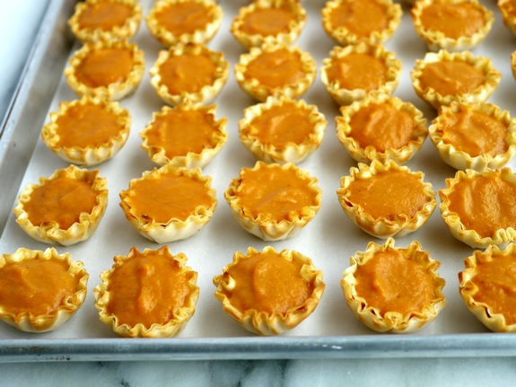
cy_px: 194
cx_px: 258
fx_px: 745
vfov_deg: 29.1
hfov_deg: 38.2
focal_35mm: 50
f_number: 3.2
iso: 100
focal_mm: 25
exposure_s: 1/200
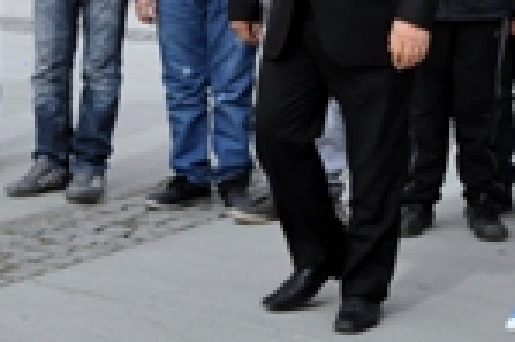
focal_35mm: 144
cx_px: 525
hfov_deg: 14.0
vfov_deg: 9.4
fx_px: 2058
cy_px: -69
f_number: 9
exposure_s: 1/320
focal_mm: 32
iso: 200
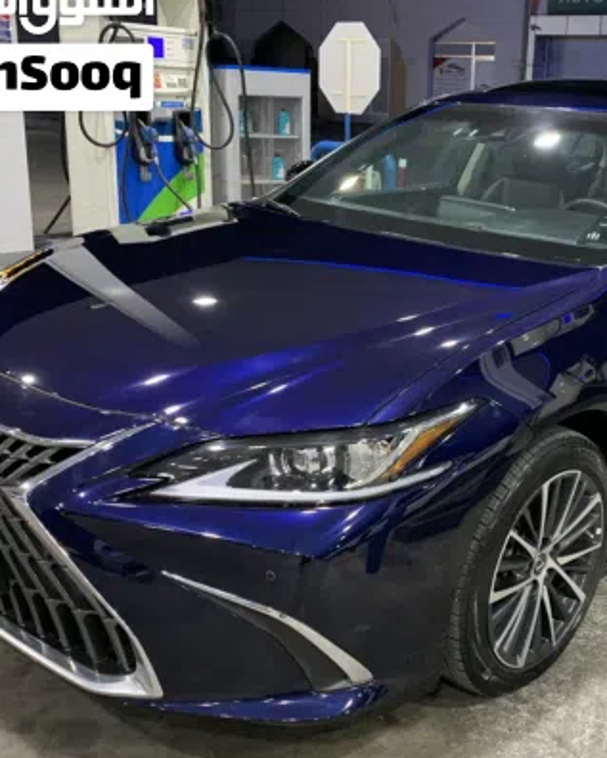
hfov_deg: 35.8
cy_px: 387
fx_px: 920
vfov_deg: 44.8
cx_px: 442
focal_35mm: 41
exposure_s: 1/60
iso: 400
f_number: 1.8
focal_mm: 4.25
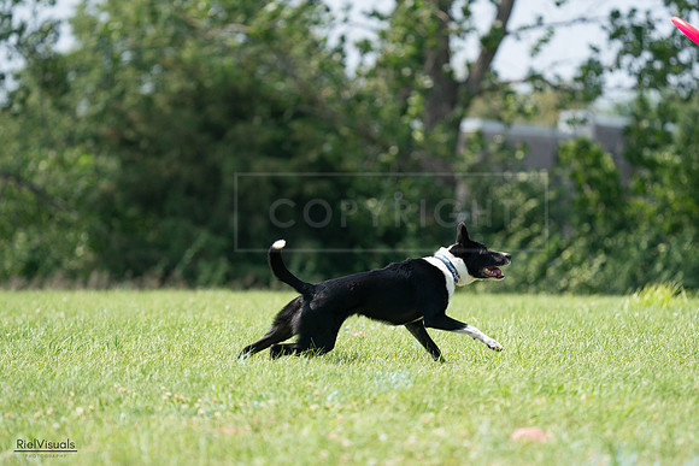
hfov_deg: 6.3
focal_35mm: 326
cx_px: 350
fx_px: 6331
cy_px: 233
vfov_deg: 4.2
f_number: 6.3
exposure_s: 1/4000
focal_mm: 326
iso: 2000
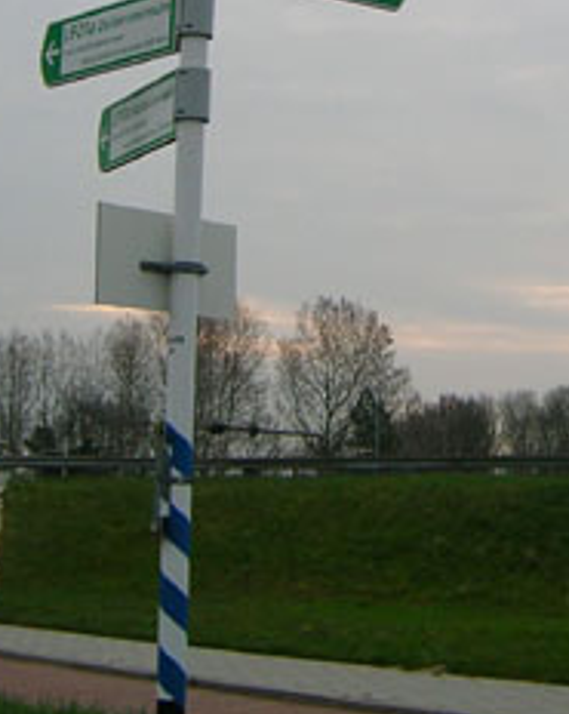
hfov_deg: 17.6
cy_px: 29
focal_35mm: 86
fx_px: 1814
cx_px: 498
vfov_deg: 21.6
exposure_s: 1/298
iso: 50
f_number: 2.9
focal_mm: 5.7
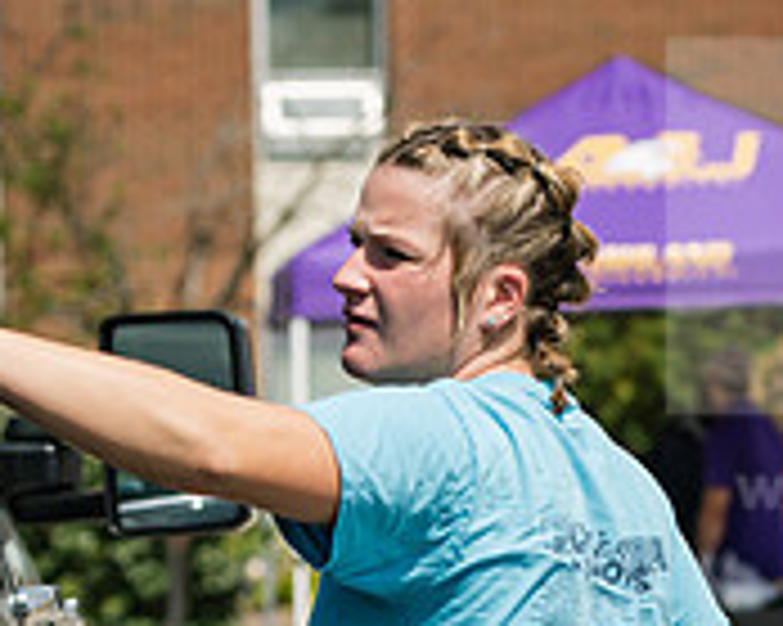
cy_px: 583
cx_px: 531
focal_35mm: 219
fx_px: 5072
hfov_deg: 8.8
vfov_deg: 7.0
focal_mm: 70
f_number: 3.5
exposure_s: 1/1250
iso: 64
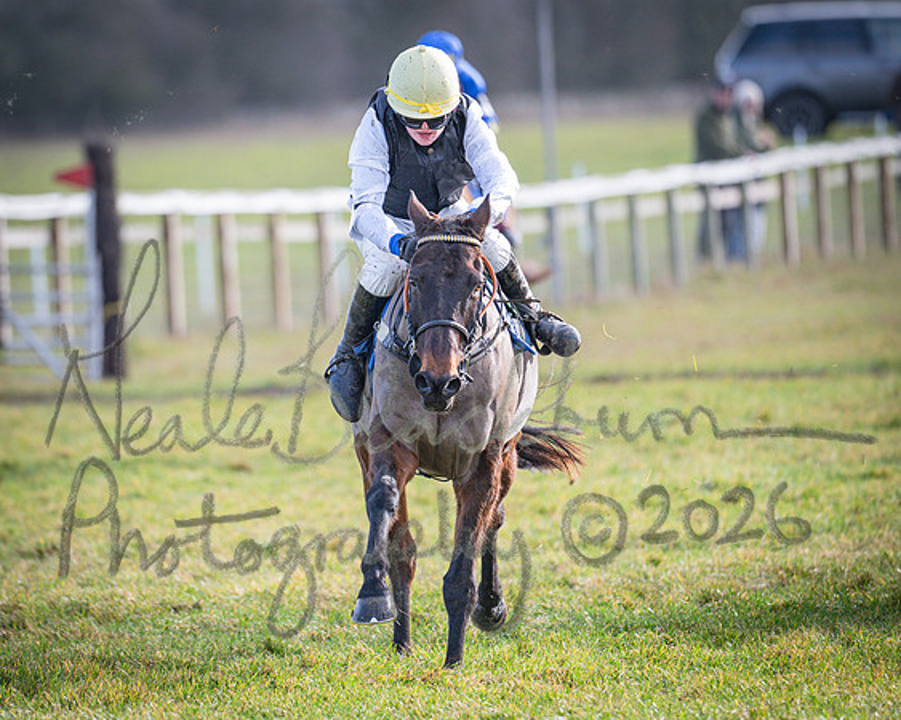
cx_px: 379
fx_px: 15511
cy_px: 278
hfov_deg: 3.3
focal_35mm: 582
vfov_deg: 2.7
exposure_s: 1/1000
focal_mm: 400
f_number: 4.5
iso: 640
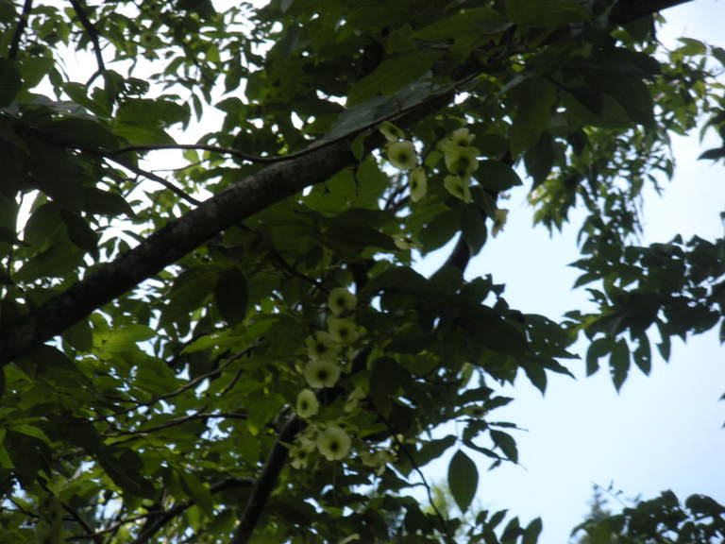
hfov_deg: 11.0
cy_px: 272
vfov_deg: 8.2
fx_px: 3770
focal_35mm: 180
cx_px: 362
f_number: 5.6
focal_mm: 31.5
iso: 86
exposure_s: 1/128
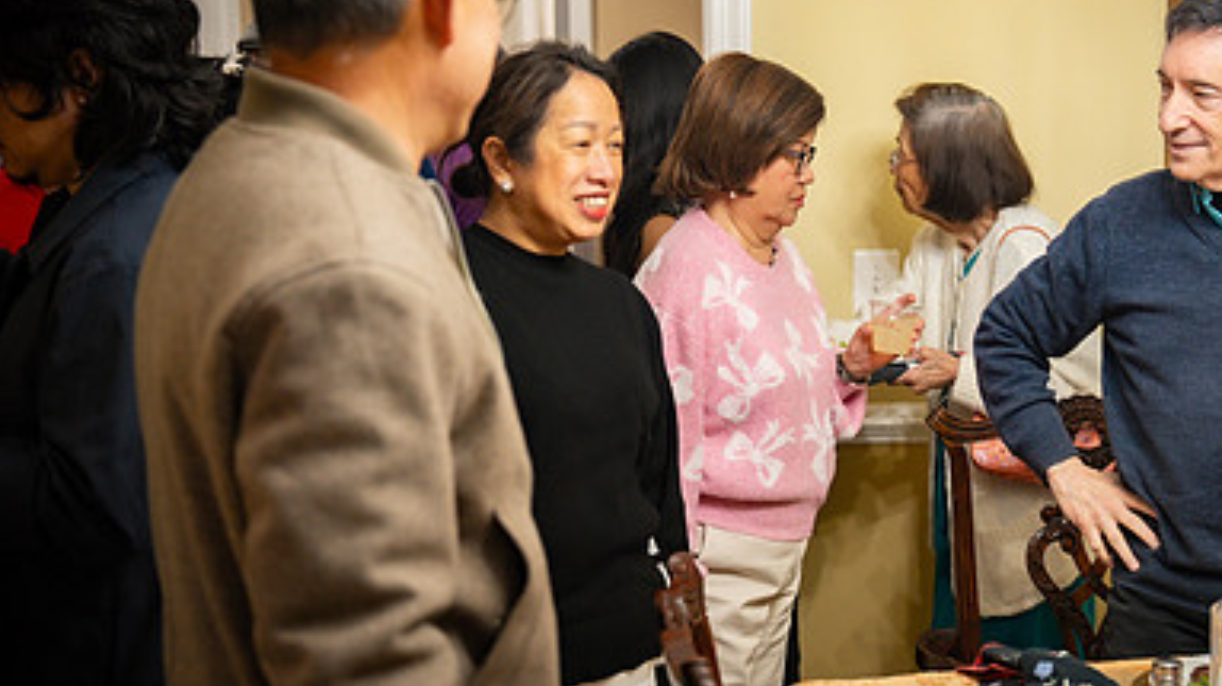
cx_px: 794
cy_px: 321
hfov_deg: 28.8
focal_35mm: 73
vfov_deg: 16.5
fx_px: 2364
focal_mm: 46
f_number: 2.8
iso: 1600
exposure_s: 1/100
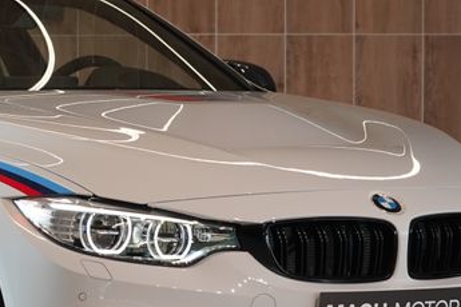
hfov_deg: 10.3
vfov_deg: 6.9
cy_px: 157
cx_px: 20
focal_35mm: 199
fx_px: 2548
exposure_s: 1/160
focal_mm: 67
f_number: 5.6
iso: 1250
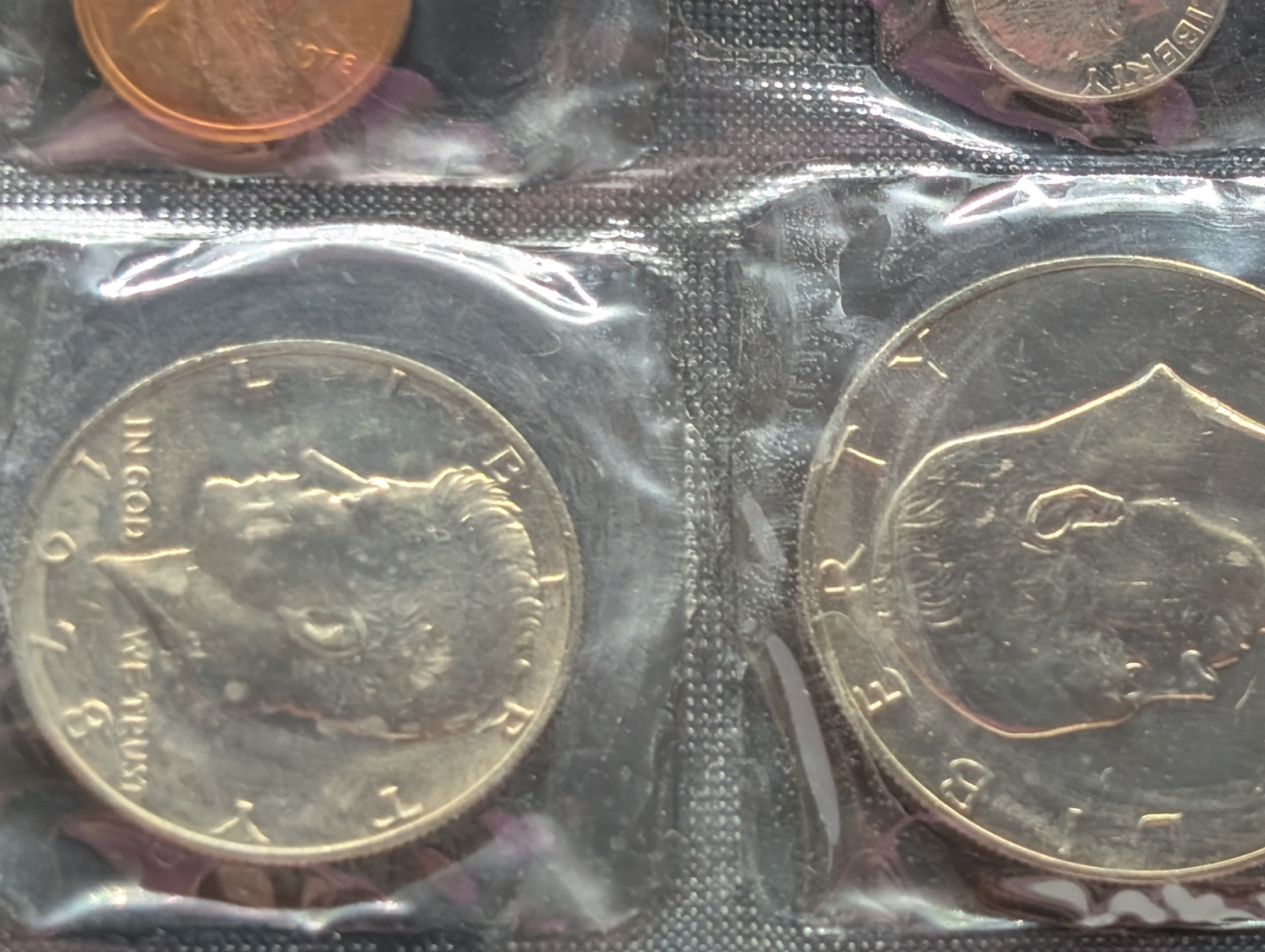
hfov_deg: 20.8
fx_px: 3367
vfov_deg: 16.1
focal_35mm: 92
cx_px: 1175
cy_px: 439
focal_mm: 6.9
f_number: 1.68
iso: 100
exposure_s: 1/92.7
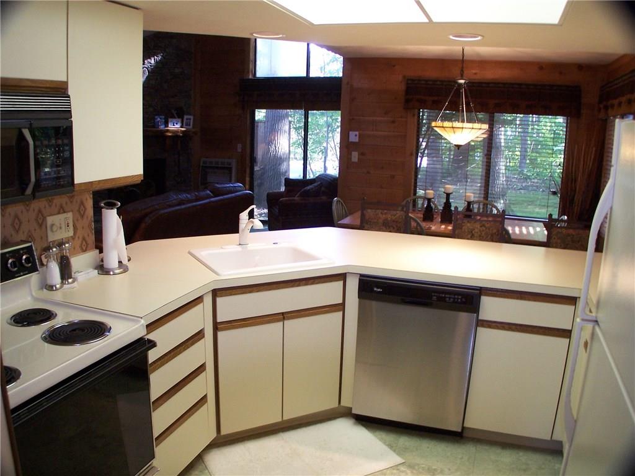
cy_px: 238
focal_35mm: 38
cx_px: 318
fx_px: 697
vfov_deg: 37.7
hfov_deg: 49.0
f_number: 2.8
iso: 140
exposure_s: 1/20
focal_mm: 6.3
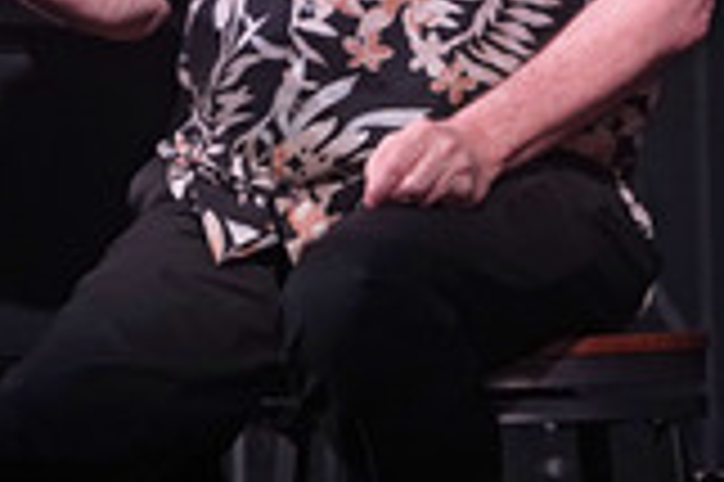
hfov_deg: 2.2
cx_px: 389
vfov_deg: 1.4
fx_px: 19066
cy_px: -95
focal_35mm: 949
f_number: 6.3
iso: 3200
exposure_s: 1/500
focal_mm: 338
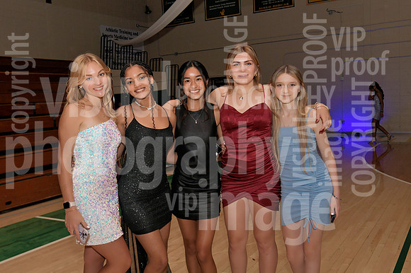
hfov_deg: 50.7
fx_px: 434
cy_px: 136
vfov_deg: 35.0
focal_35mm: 38
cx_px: 206
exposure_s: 1/100
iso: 1600
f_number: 8
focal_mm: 32
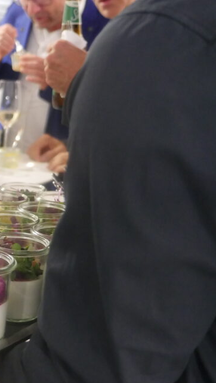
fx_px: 600
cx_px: -75
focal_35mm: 59
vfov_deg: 35.4
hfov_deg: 18.7
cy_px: 214
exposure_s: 1/60
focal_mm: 17
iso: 2500
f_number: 2.8
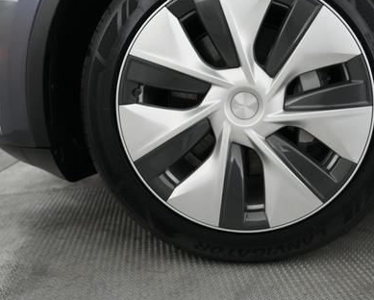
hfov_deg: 48.4
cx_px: 242
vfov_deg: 39.7
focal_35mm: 37
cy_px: 100
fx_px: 410
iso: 4000
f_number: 2.8
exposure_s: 1/160
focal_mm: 24
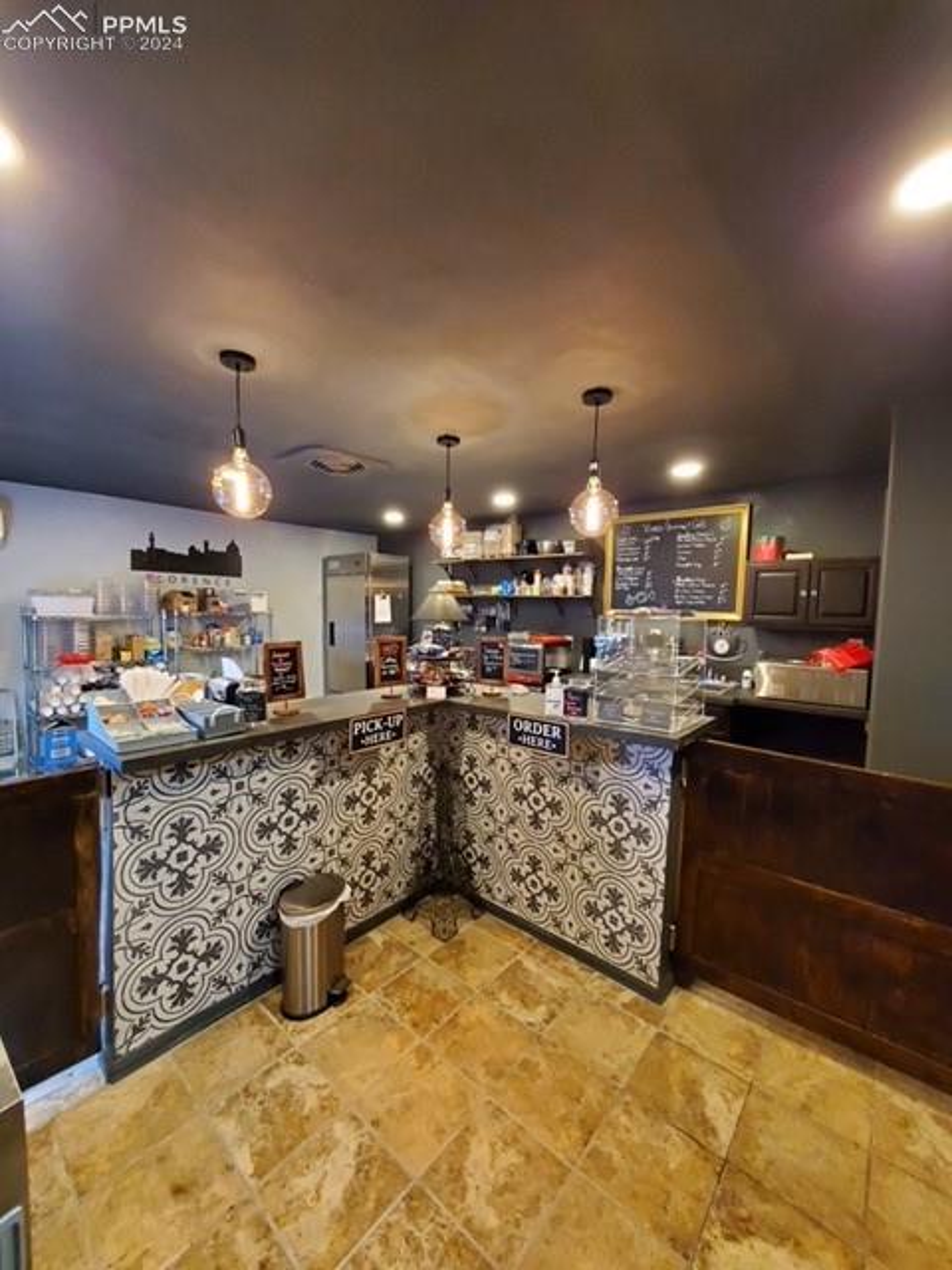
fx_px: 477
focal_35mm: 13
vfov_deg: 106.2
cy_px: 635
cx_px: 476
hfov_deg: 89.9
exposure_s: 1/29
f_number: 2.2
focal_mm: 1.8
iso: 640
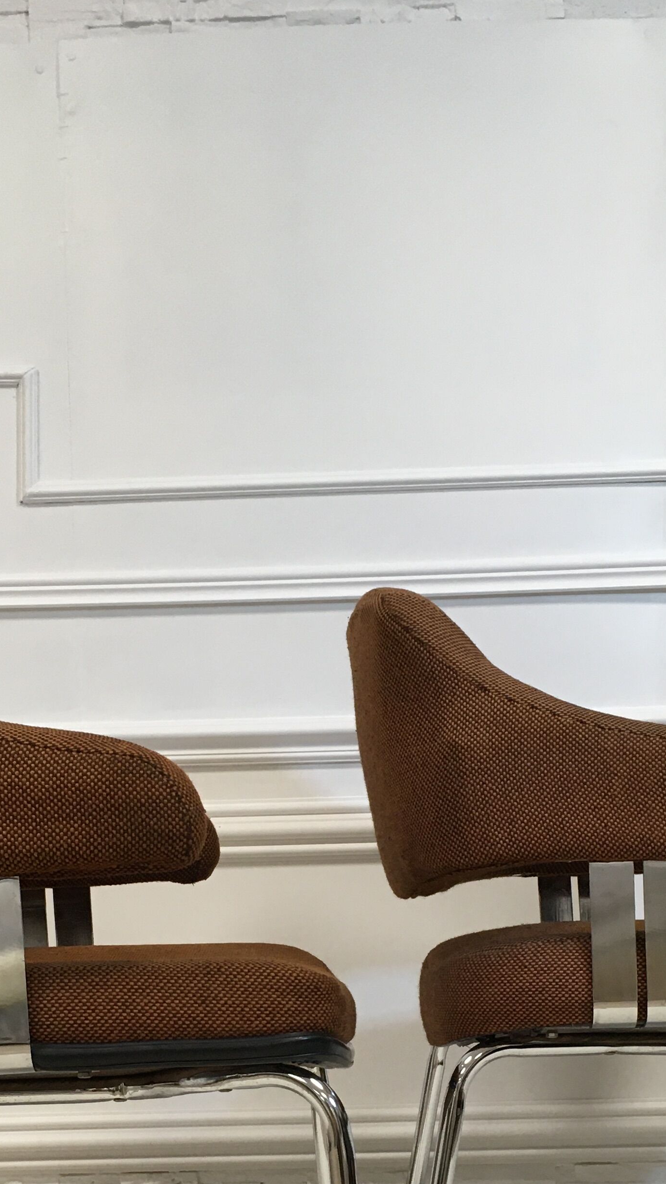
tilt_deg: -1.5
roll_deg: +0.6
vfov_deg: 38.3
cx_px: 311
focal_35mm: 52
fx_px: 1633
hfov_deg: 23.1
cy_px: 957
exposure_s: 1/33
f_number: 2.2
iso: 50
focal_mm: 4.15
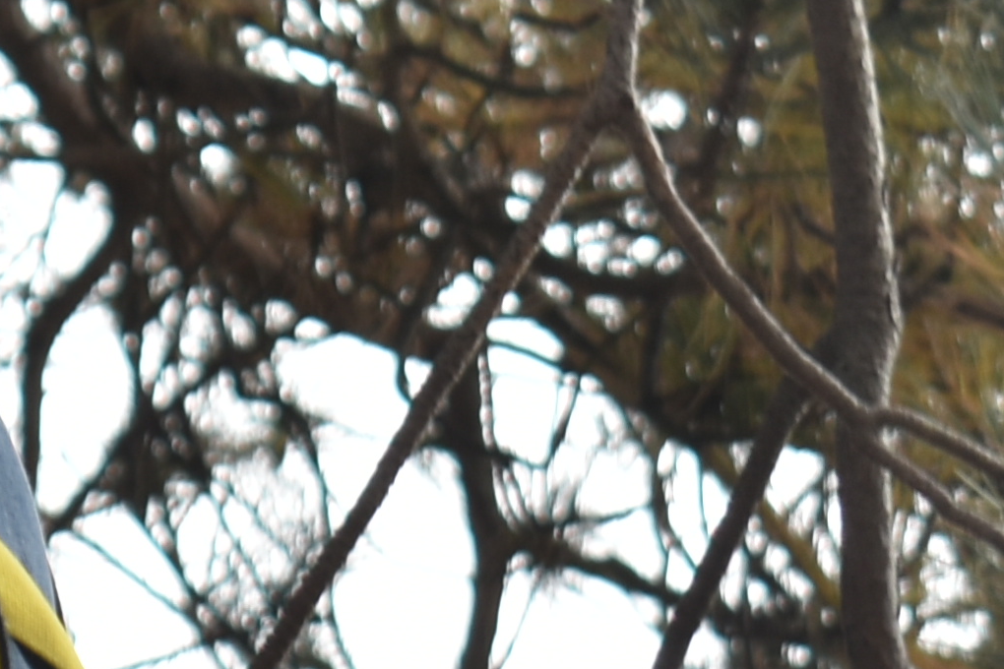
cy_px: -592
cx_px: -1193
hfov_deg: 5.7
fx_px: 9844
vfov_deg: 3.9
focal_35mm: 353
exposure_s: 1/50
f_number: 5.6
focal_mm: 40
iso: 100
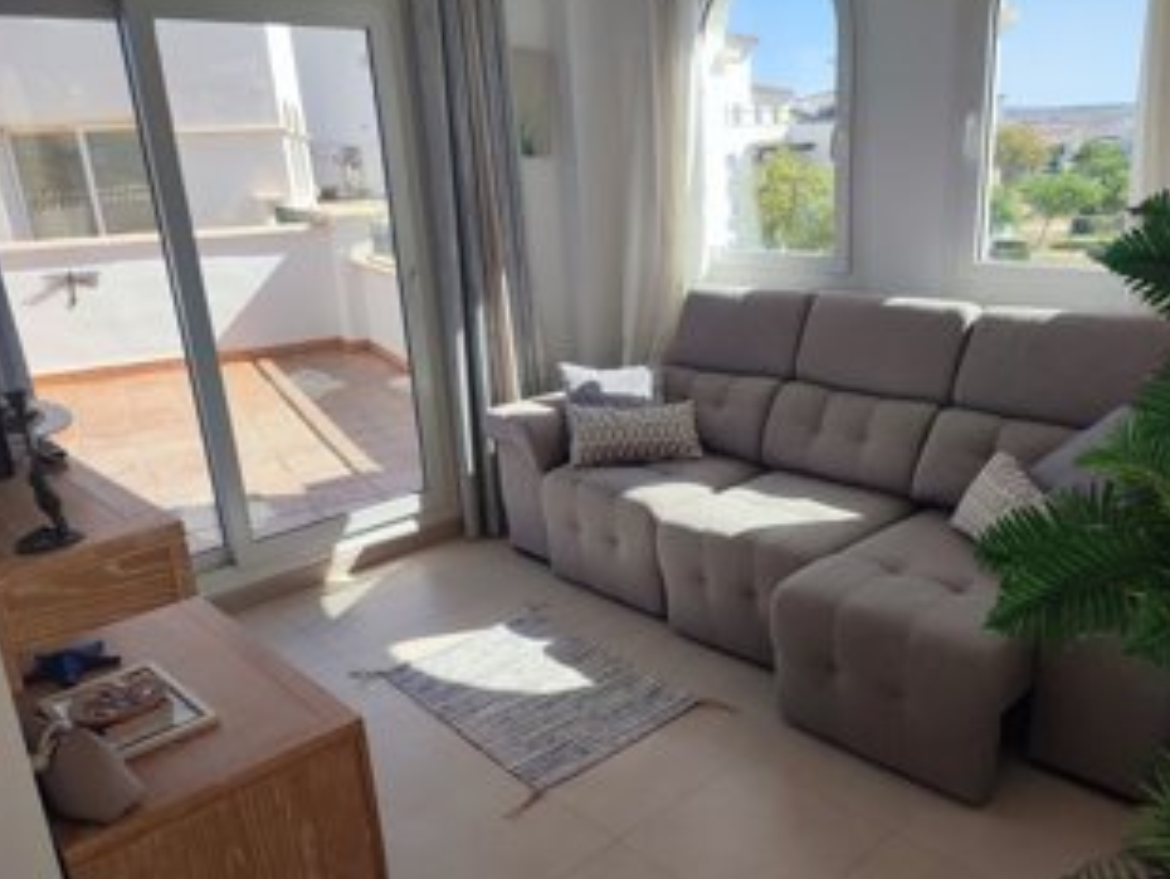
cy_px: 483
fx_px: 981
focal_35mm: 29
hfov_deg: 61.4
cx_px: 653
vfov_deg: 48.2
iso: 50
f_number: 1.9
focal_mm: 6.04
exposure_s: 1/450
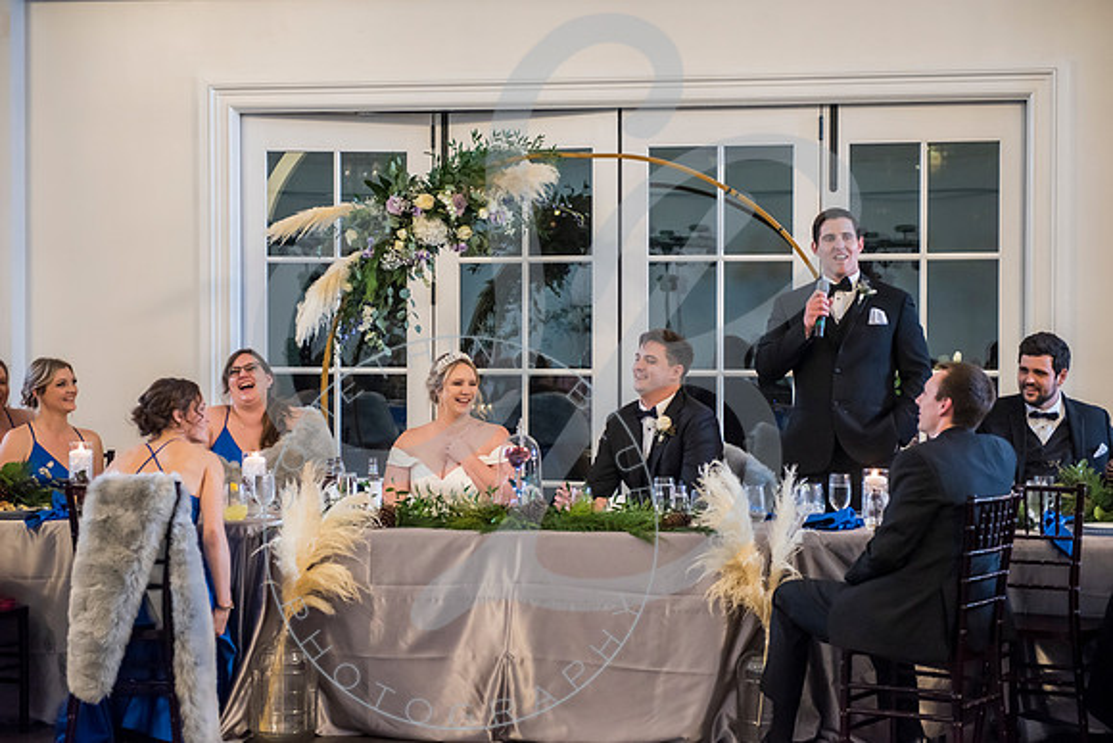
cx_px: 556
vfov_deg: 19.1
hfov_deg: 28.3
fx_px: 2210
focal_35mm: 71
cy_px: 372
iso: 1600
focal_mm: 70
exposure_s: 1/125
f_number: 2.8
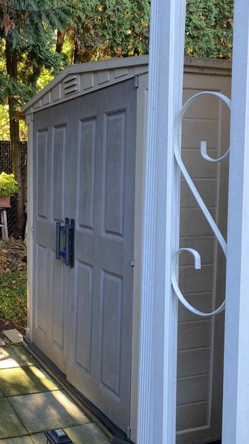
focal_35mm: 38
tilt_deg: -2.5
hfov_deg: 29.4
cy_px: 221
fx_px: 446
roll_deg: +0.4
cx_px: 8
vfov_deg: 52.8
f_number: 1.8
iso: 100
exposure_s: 1/121
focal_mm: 4.25
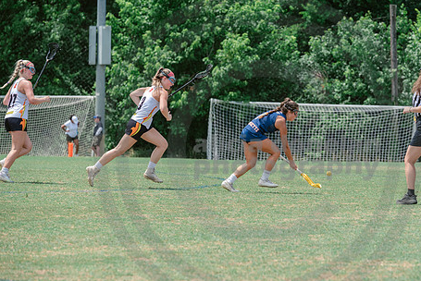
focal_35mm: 255
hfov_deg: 8.1
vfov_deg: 5.4
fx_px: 2984
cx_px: 258
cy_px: 154
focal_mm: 200
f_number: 5.6
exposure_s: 1/2000
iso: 400
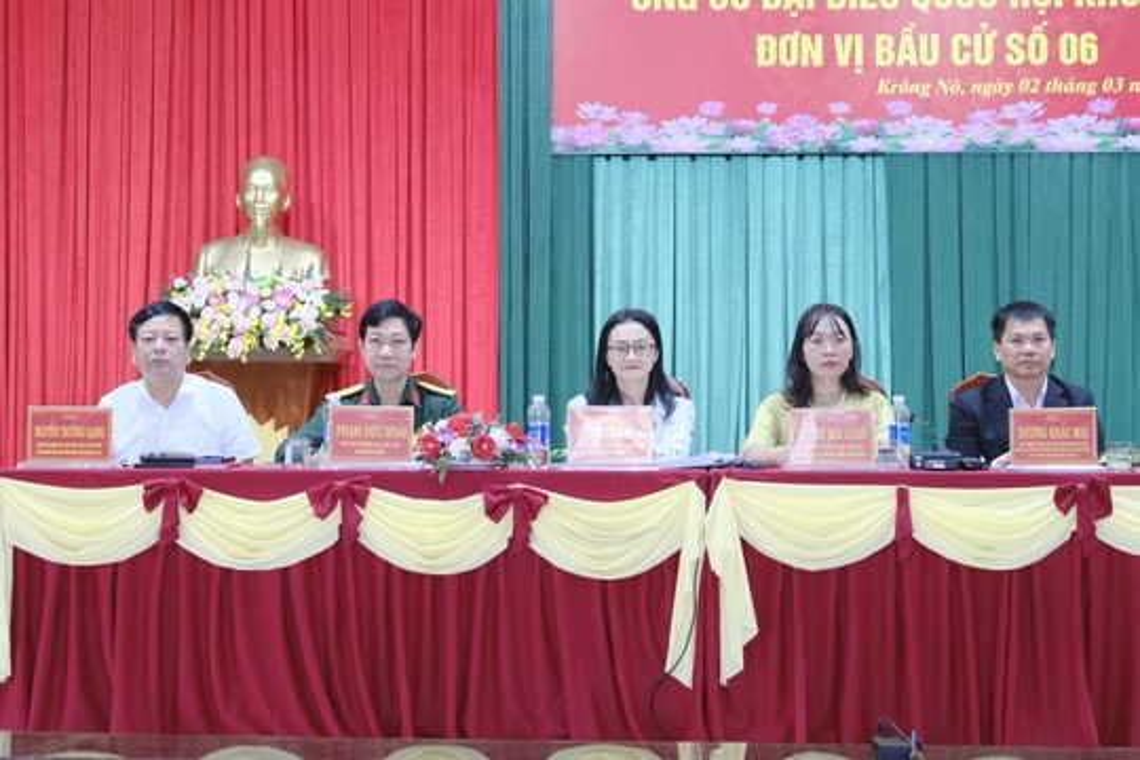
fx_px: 1615
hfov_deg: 38.9
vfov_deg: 26.5
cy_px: 380
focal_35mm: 51
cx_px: 570
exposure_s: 1/105
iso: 2500
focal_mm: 34.2
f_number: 4
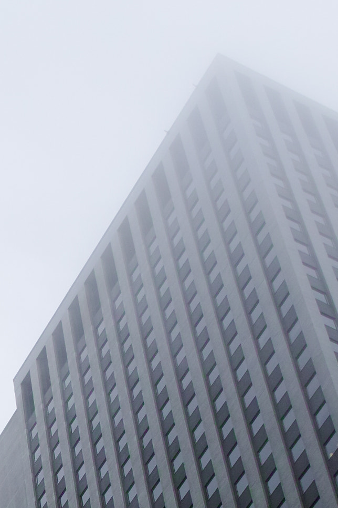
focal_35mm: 143
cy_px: 621
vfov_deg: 13.9
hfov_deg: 9.4
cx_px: -122
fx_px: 2015
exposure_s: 1/1000
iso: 200
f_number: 4
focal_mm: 30
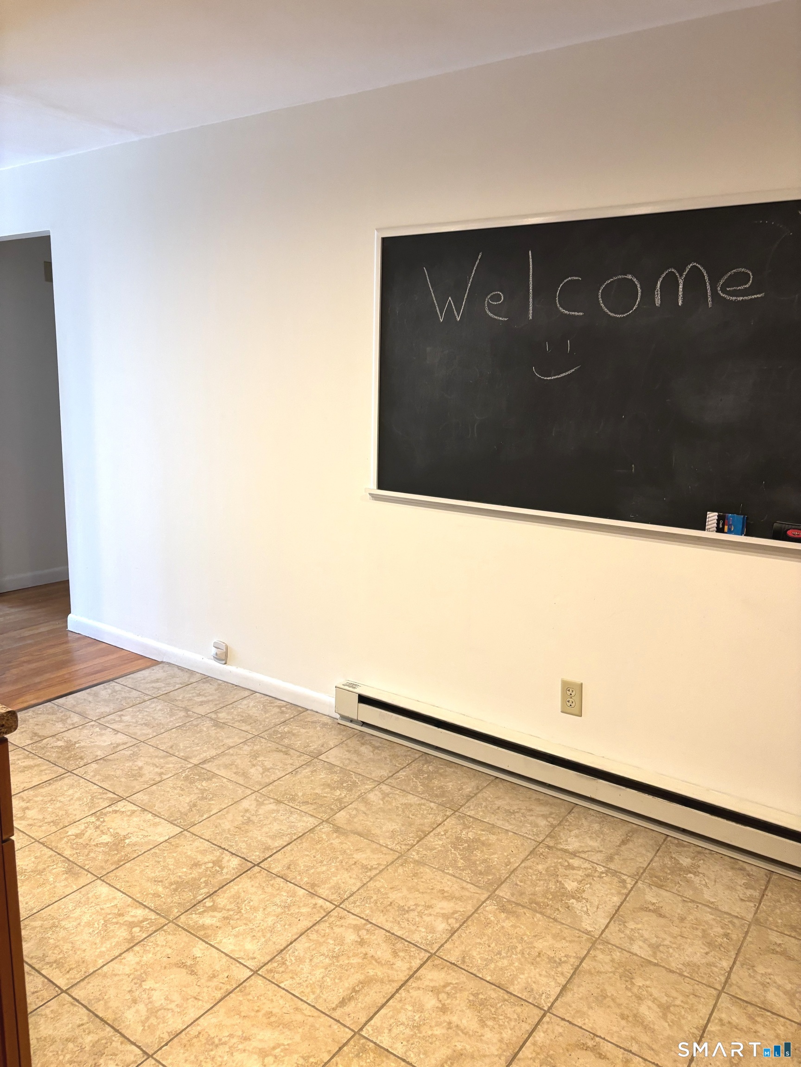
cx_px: 400
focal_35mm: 26
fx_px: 802
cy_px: 534
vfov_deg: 67.3
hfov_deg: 53.1
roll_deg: -2.2
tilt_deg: -12.7
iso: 160
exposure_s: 1/60
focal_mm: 5.96
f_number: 1.6
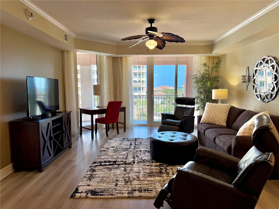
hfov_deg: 71.6
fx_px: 193
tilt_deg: -5.0
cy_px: 104
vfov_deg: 56.8
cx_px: 140
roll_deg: -0.3
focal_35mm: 24
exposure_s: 1/353
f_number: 1.78
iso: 80
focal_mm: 6.76
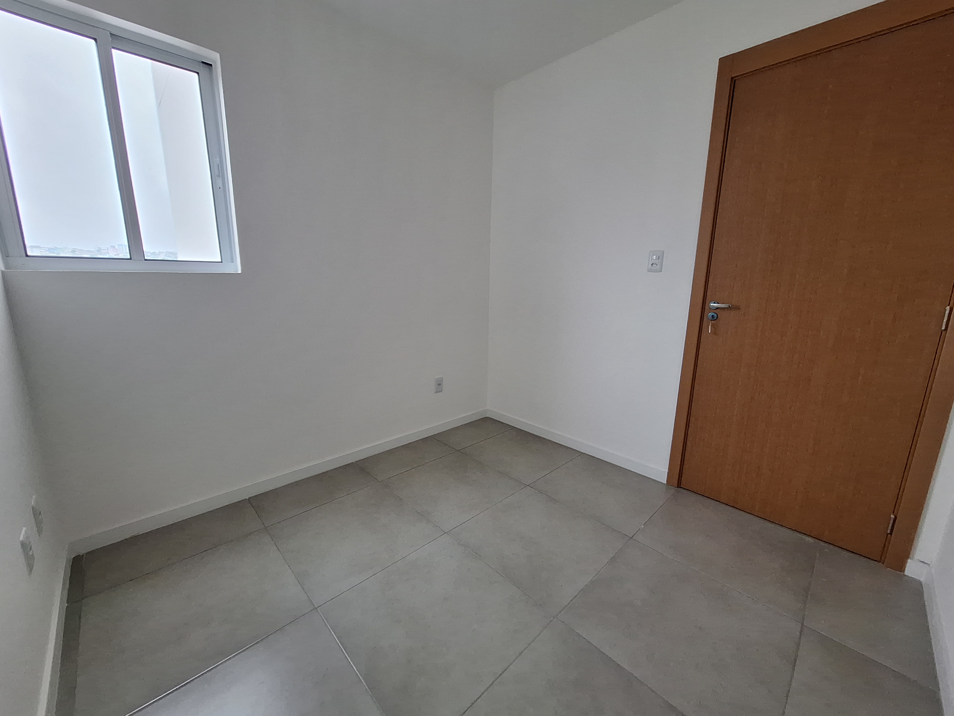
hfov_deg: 106.2
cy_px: 358
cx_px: 477
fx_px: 358
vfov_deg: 89.9
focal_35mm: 13
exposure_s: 1/40
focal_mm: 1.74
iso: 160
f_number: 2.2
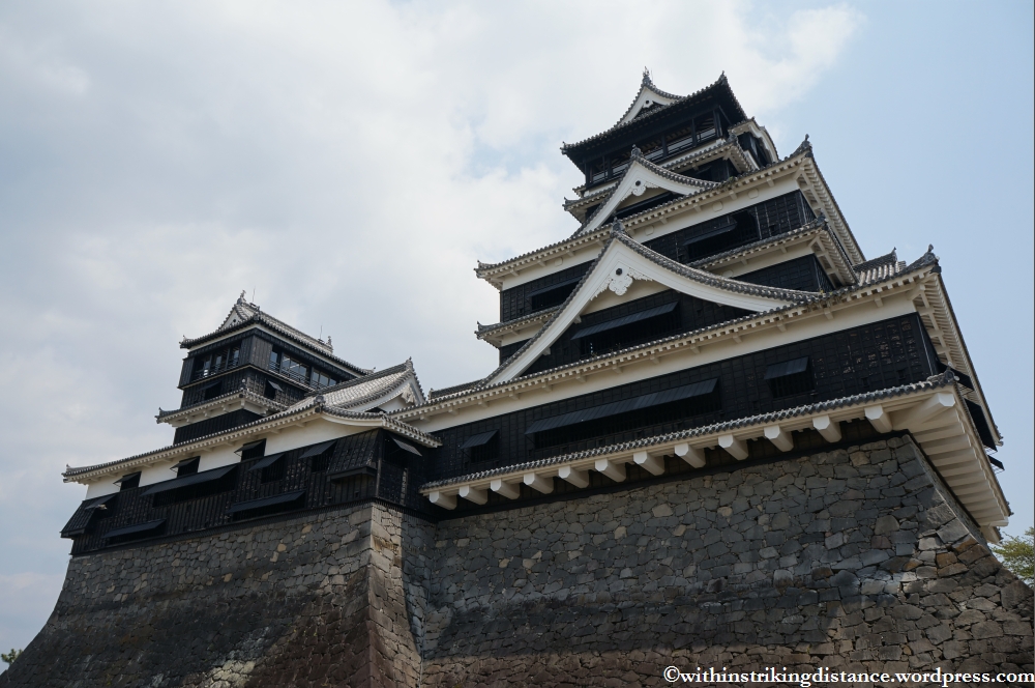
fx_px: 775
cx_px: 518
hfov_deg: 67.4
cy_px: 344
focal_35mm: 27
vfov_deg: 47.8
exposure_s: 1/640
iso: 200
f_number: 8
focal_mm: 18
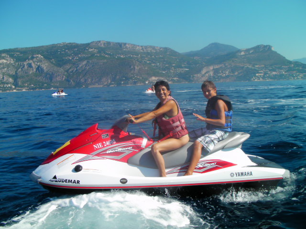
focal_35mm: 38
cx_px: 153
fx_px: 336
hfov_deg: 49.0
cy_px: 114
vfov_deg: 37.7
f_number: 4.5
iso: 50
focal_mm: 6.3
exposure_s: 1/430
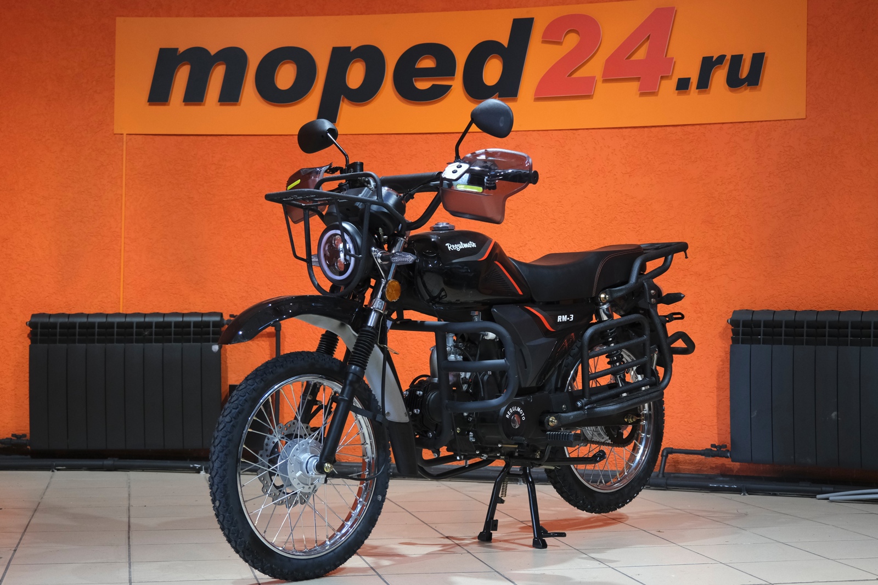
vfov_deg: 24.2
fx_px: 1366
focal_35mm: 56
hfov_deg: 35.6
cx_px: 439
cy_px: 292
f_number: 4
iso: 1600
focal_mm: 37.6
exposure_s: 1/125
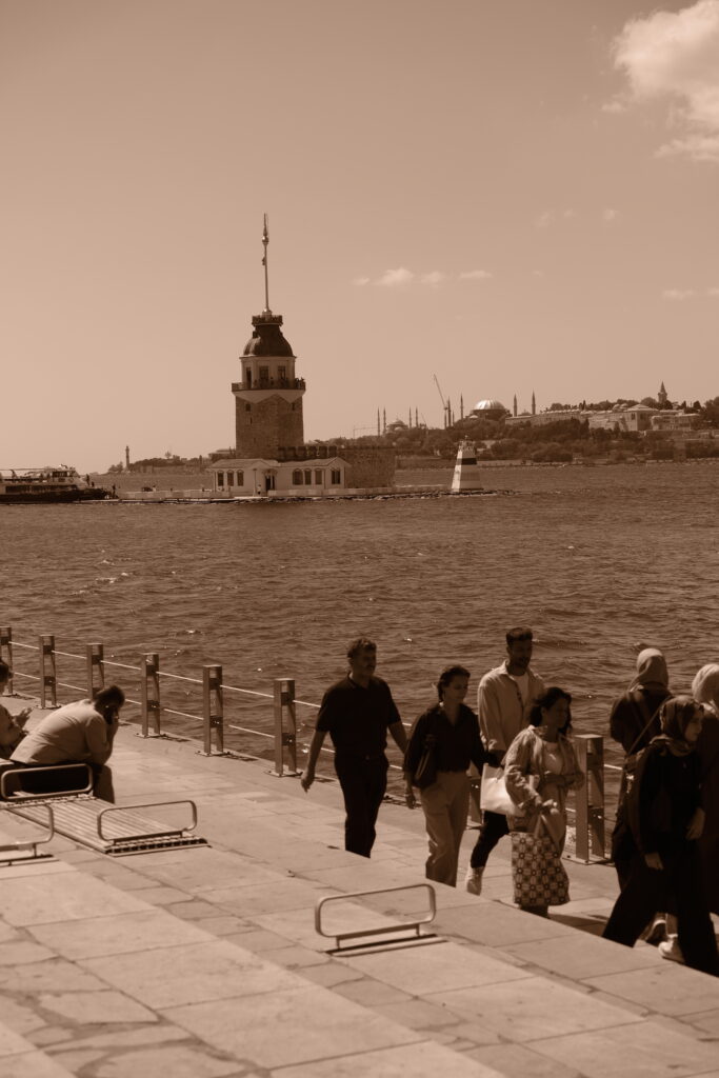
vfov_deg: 30.5
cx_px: 360
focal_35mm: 66
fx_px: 1976
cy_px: 539
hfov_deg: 20.6
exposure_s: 1/1900
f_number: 4.7
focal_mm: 43.9
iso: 160
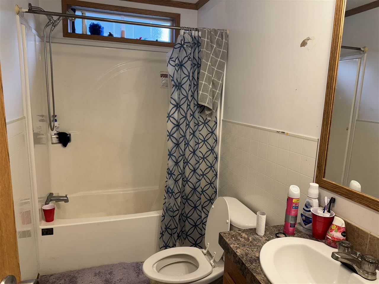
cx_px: 190
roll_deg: -2.2
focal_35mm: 24
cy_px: 142
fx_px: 263
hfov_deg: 71.6
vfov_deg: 56.8
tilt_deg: -11.4
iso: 160
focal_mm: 6.76
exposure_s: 1/120
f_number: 1.78
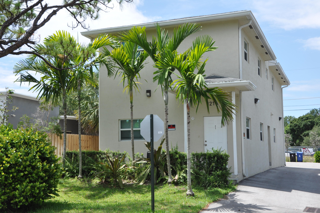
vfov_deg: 28.0
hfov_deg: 41.2
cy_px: 106
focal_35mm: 48
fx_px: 426
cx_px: 160
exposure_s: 1/320
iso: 200
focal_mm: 32
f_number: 9
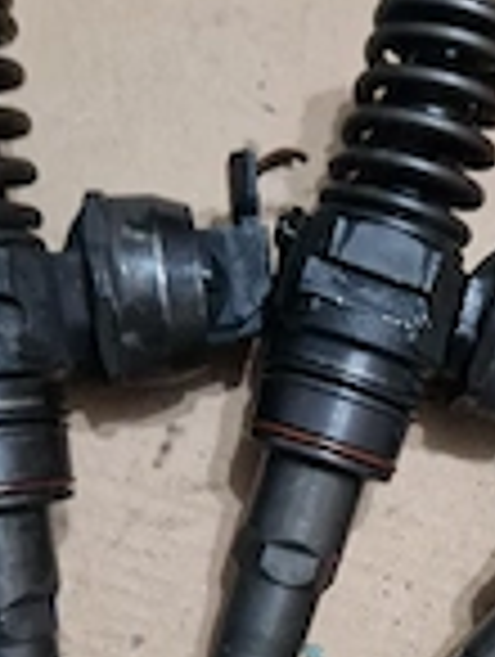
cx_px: 472
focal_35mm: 63
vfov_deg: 29.8
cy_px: 549
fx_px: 1198
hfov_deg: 22.6
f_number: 1.8
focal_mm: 5.4
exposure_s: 1/25
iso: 640
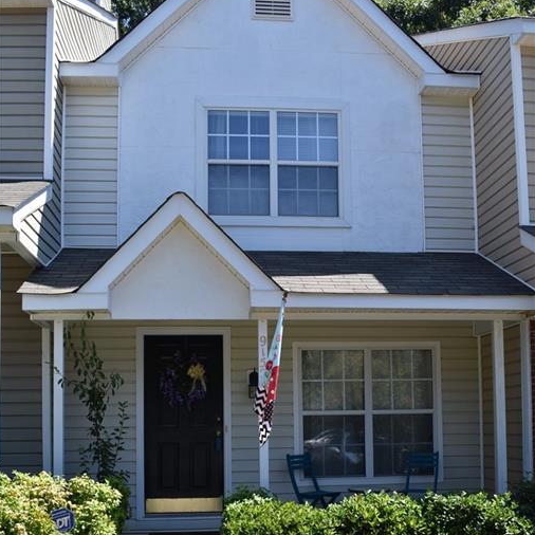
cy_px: 391
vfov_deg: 40.3
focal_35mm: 41
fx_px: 711
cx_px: 265
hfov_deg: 41.3
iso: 100
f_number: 8
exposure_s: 1/200
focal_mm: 21
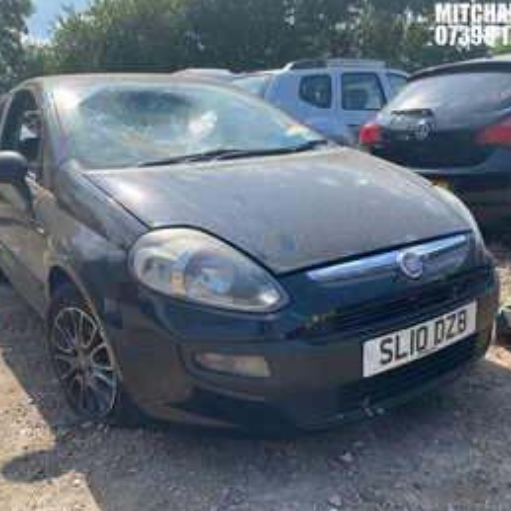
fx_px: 518
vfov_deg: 52.5
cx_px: 231
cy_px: 256
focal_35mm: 31
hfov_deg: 52.4
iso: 32
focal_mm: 4.25
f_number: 1.8
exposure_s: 1/1701
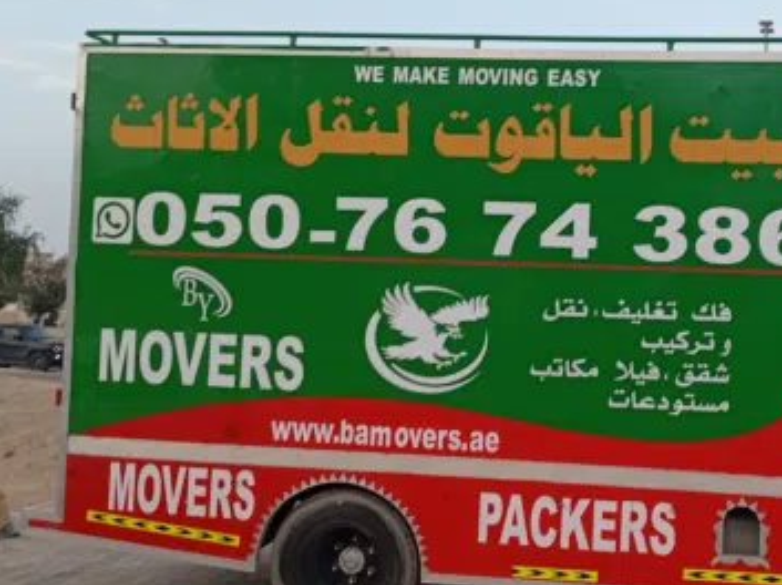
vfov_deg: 29.6
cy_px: 306
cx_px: 598
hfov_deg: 37.8
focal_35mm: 49
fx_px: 1106
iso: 86
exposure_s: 1/50
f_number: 1.8
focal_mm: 3.98
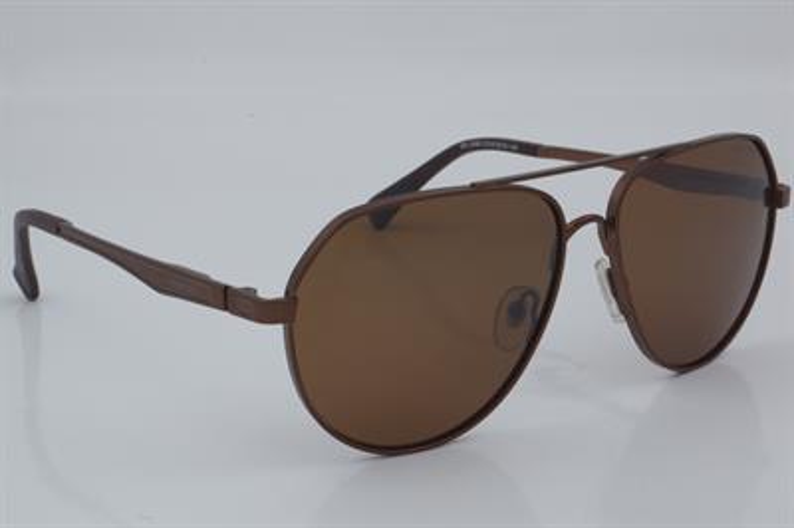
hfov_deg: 27.0
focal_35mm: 75
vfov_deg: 18.2
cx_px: 397
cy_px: 264
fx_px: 1653
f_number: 32
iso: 100
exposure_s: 1/4
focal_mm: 50
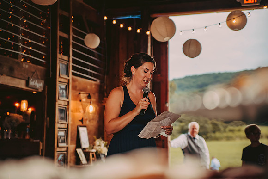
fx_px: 558
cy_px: 90
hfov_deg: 27.0
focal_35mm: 75
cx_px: 134
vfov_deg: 18.2
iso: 800
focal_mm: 75
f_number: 2.8
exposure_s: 1/200
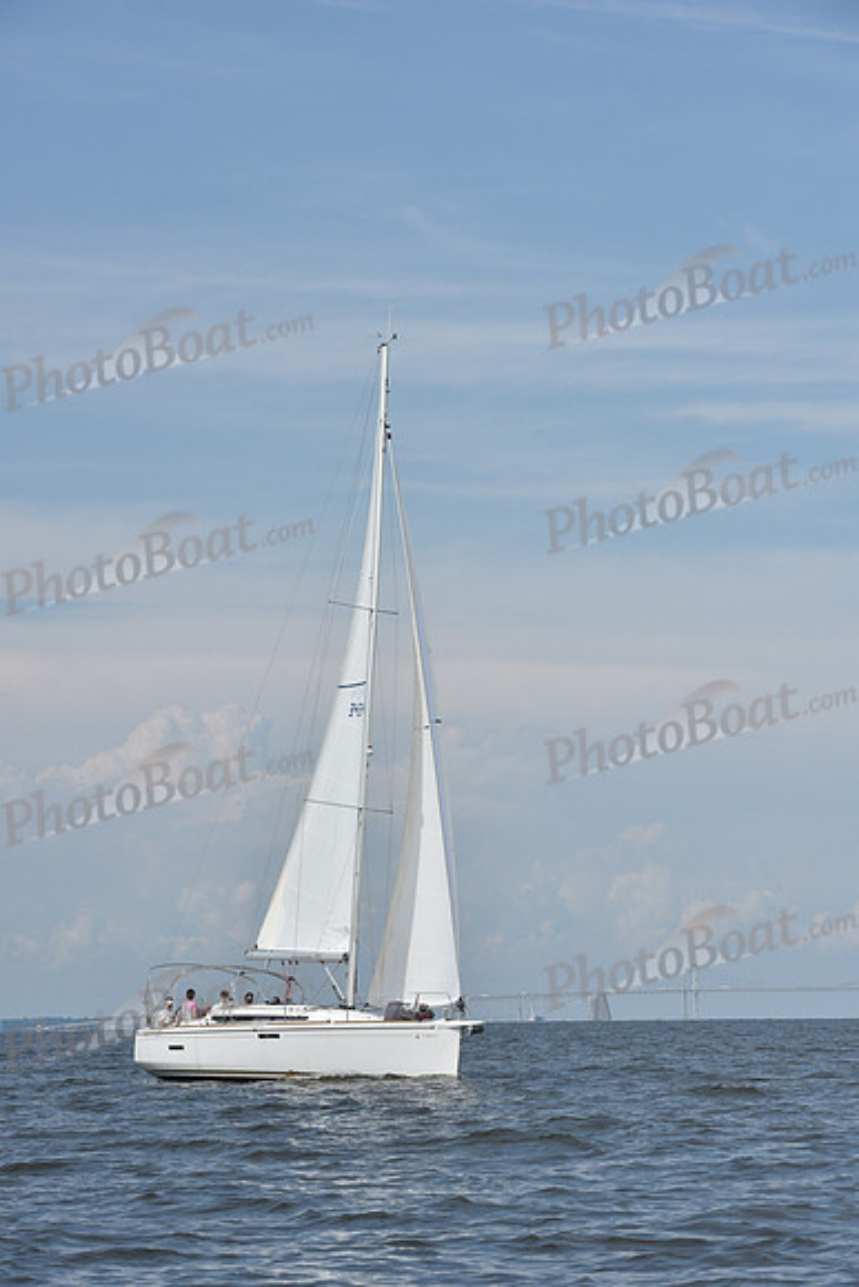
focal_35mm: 122
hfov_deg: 11.2
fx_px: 4364
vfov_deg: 16.8
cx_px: 430
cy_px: 644
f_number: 11
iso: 320
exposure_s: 1/1250
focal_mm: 122
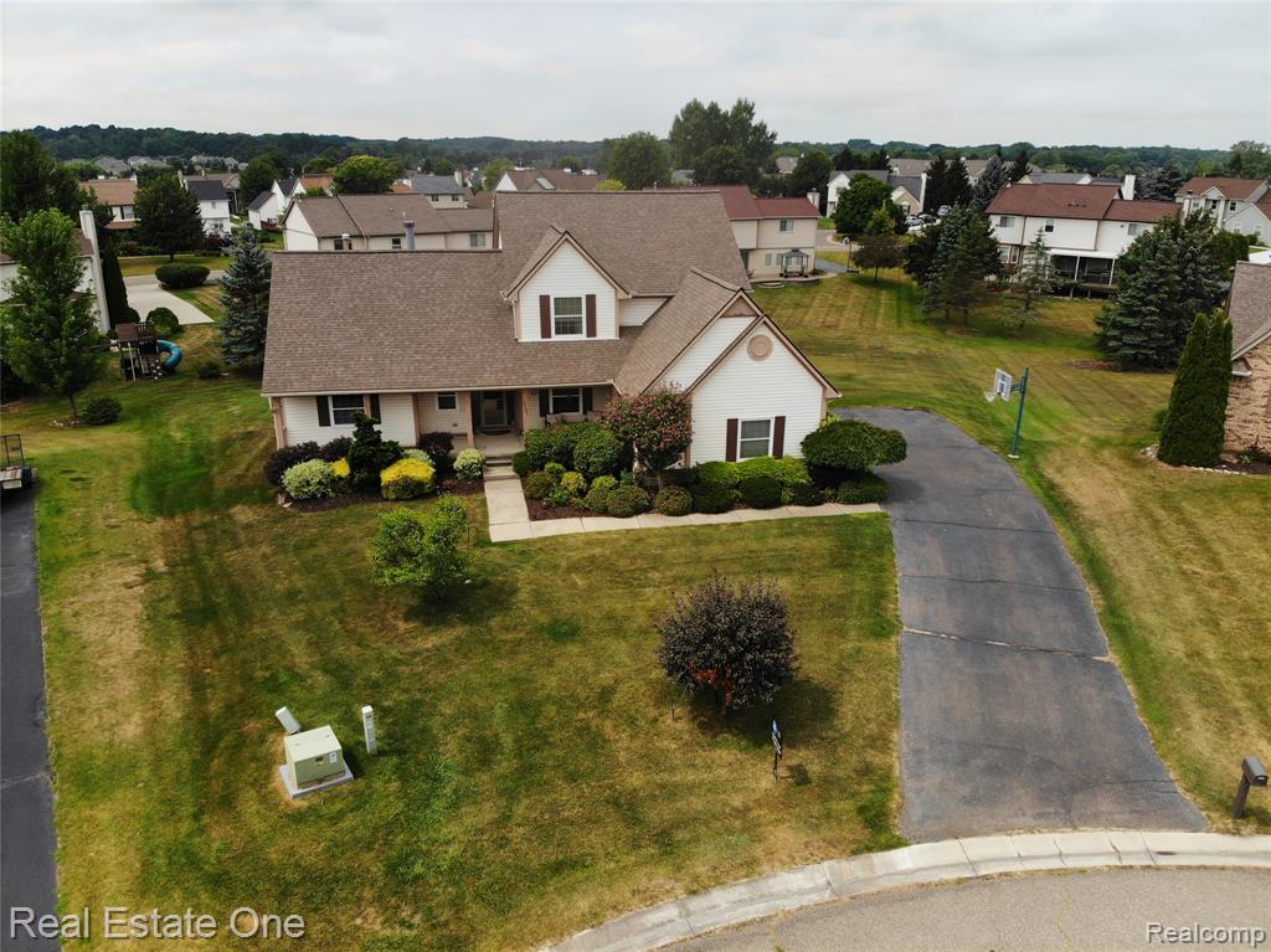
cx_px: 636
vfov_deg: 56.8
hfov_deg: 71.6
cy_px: 476
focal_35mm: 24
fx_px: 881
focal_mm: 4.5
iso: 100
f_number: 2.8
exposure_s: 1/785
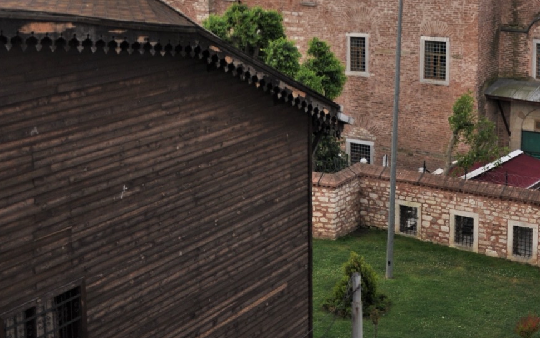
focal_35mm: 61
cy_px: -24
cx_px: 418
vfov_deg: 20.4
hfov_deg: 32.7
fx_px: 898
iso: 200
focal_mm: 18
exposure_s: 1/640
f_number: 3.5
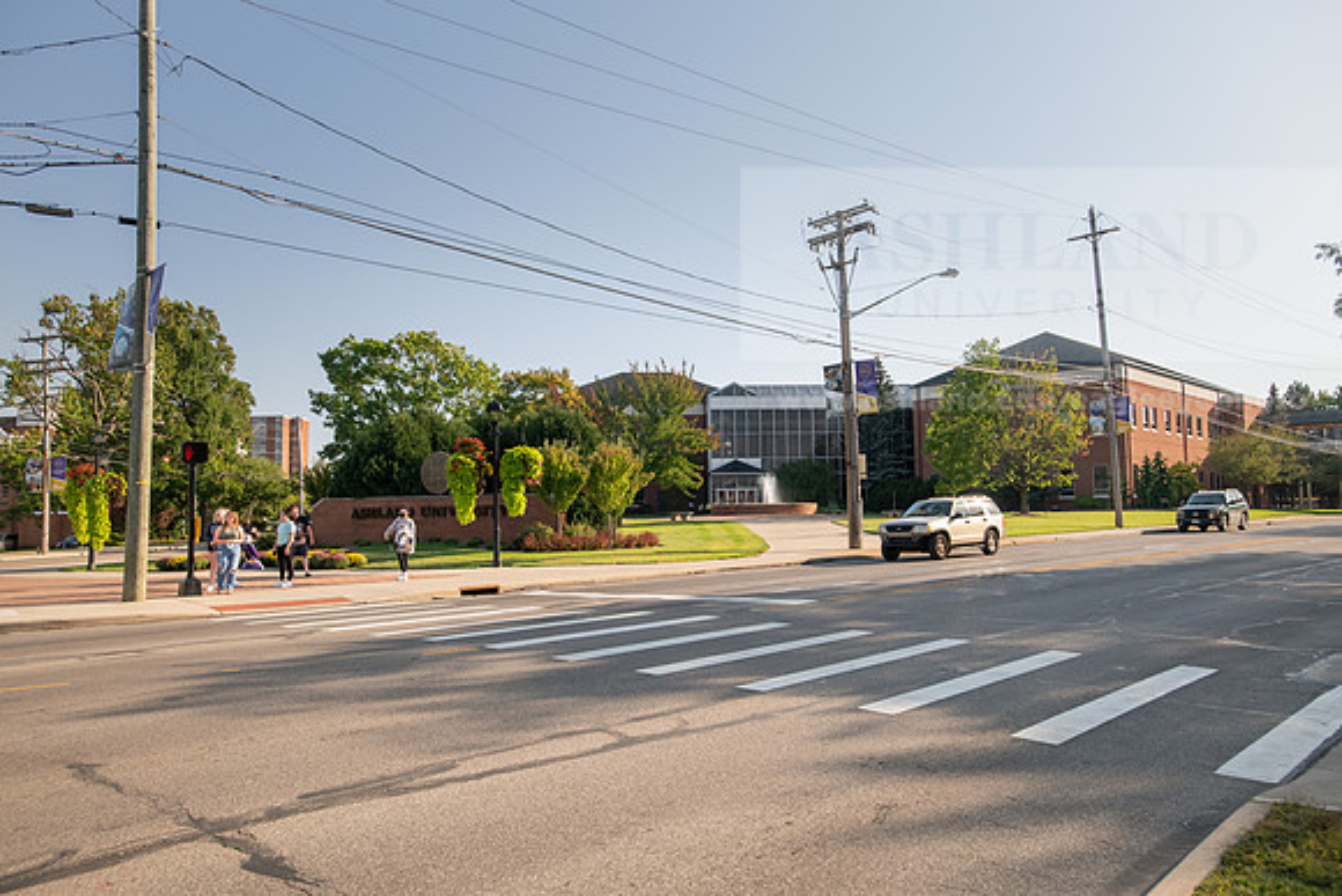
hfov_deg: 69.4
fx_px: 969
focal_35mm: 26
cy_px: 448
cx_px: 671
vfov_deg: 49.6
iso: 400
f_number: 6.3
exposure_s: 1/320
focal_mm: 26
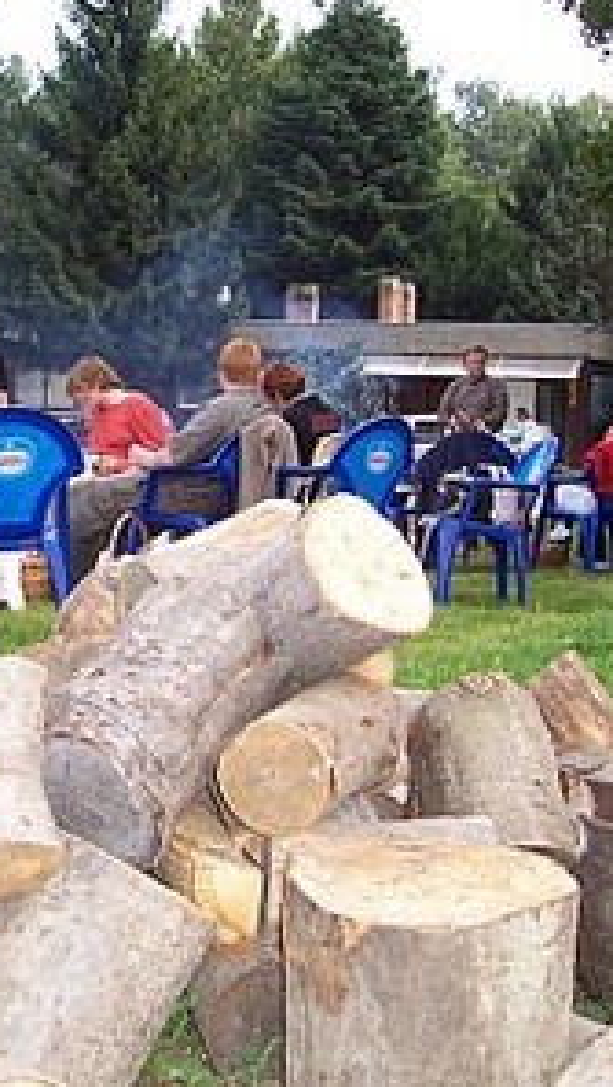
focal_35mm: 50
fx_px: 1442
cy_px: 544
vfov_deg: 41.3
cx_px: 217
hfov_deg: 23.9
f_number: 2.7
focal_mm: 5.6
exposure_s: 1/250
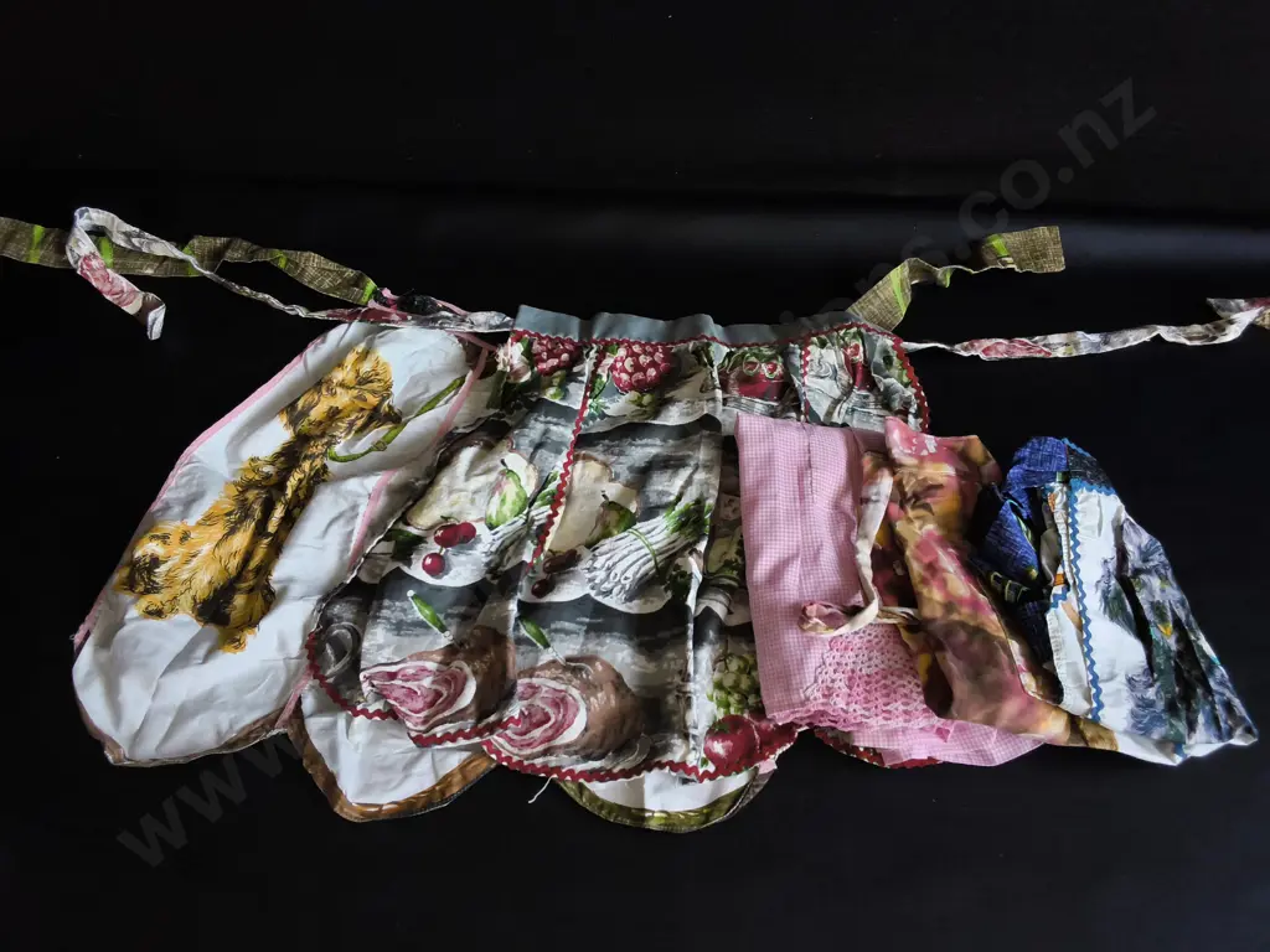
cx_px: 635
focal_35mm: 27
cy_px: 476
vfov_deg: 51.4
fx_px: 991
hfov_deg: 65.3
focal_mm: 2.87
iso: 160
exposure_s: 1/120
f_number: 2
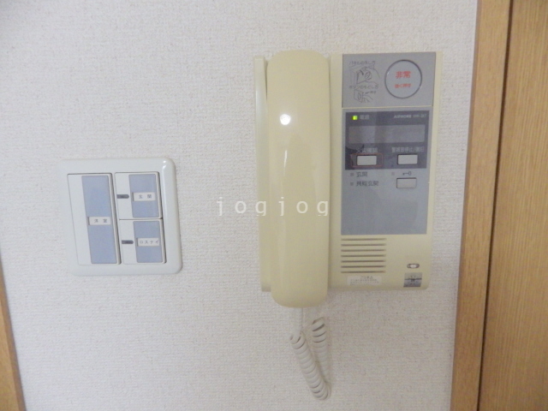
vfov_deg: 61.1
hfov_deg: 76.4
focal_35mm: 22
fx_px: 348
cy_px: 206
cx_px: 274
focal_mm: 4
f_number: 3.1
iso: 500
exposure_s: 1/45
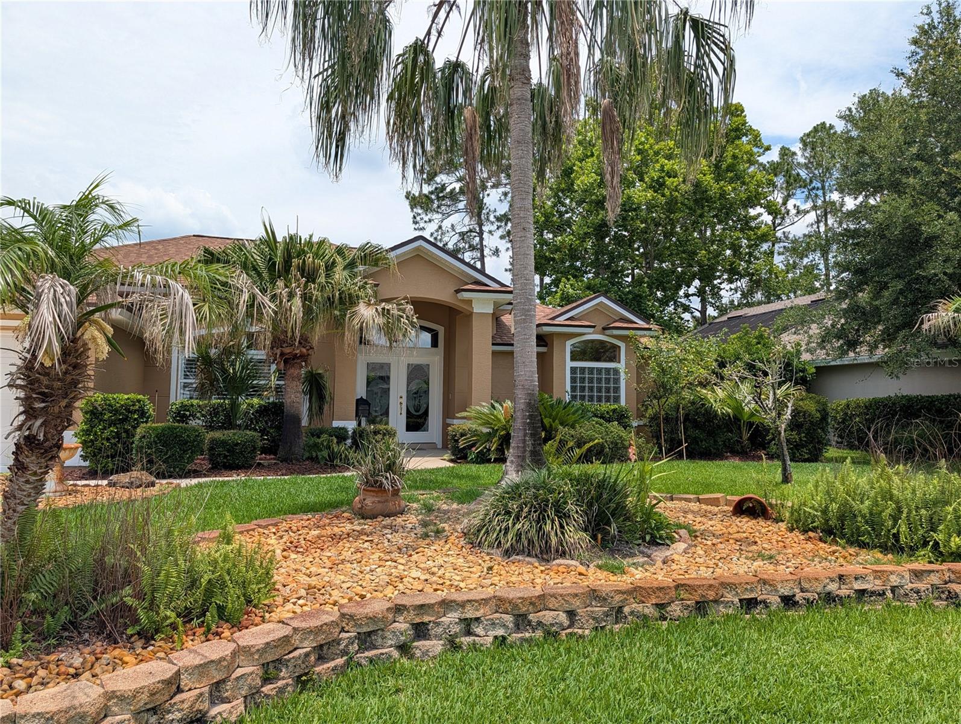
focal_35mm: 24
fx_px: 667
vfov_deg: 56.9
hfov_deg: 71.5
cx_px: 480
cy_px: 362
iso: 33
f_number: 1.68
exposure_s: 1/1435
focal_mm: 6.9
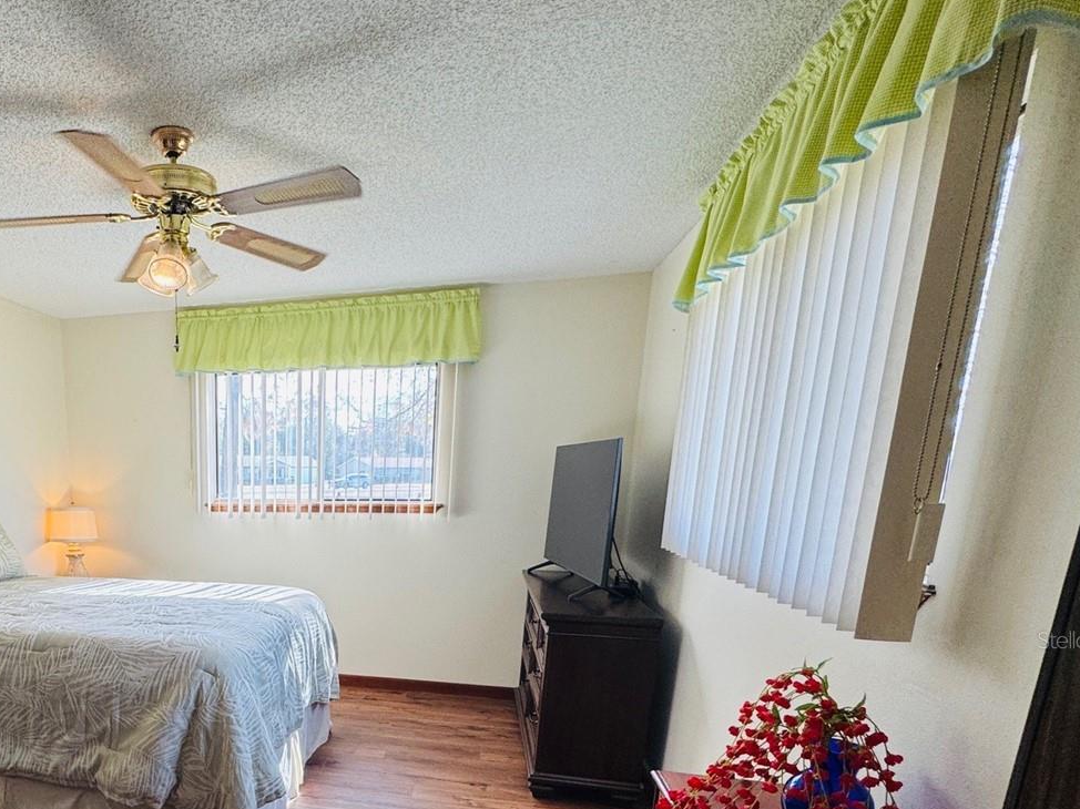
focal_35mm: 23
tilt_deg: -13.9
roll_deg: +0.1
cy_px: 639
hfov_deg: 68.6
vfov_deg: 55.0
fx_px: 717
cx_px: 255
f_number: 2.2
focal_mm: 2.22
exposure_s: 1/120
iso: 100
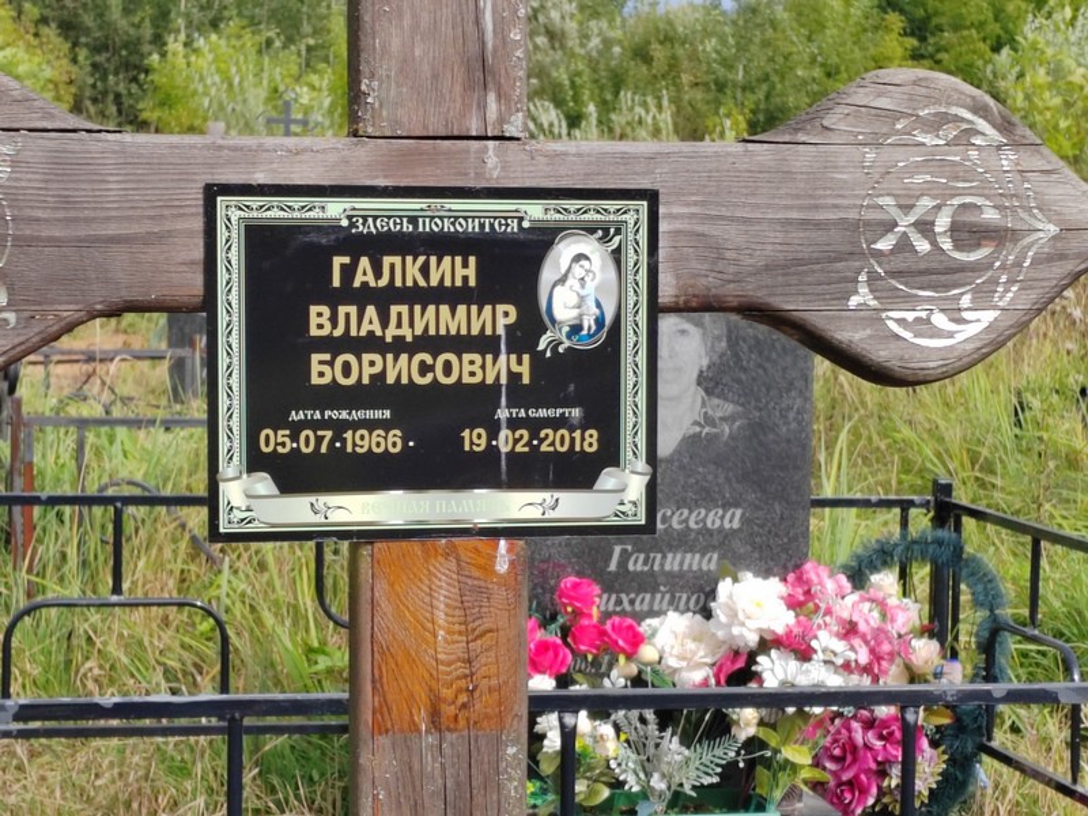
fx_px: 2797
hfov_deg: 22.0
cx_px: 544
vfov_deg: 16.6
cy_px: 408
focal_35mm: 89
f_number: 1.9
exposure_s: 1/760
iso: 100
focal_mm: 5.52
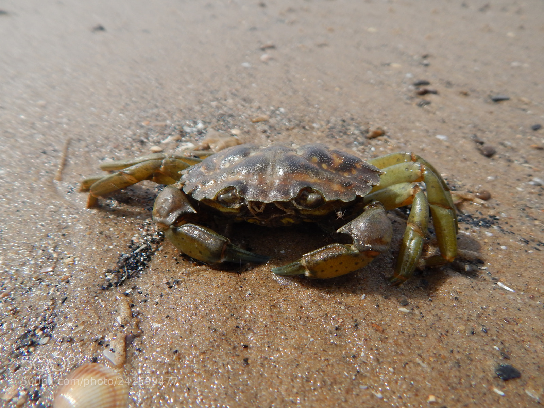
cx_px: 272
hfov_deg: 73.9
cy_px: 204
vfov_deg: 58.9
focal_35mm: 23
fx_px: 361
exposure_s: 1/1250
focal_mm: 4
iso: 125
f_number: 3
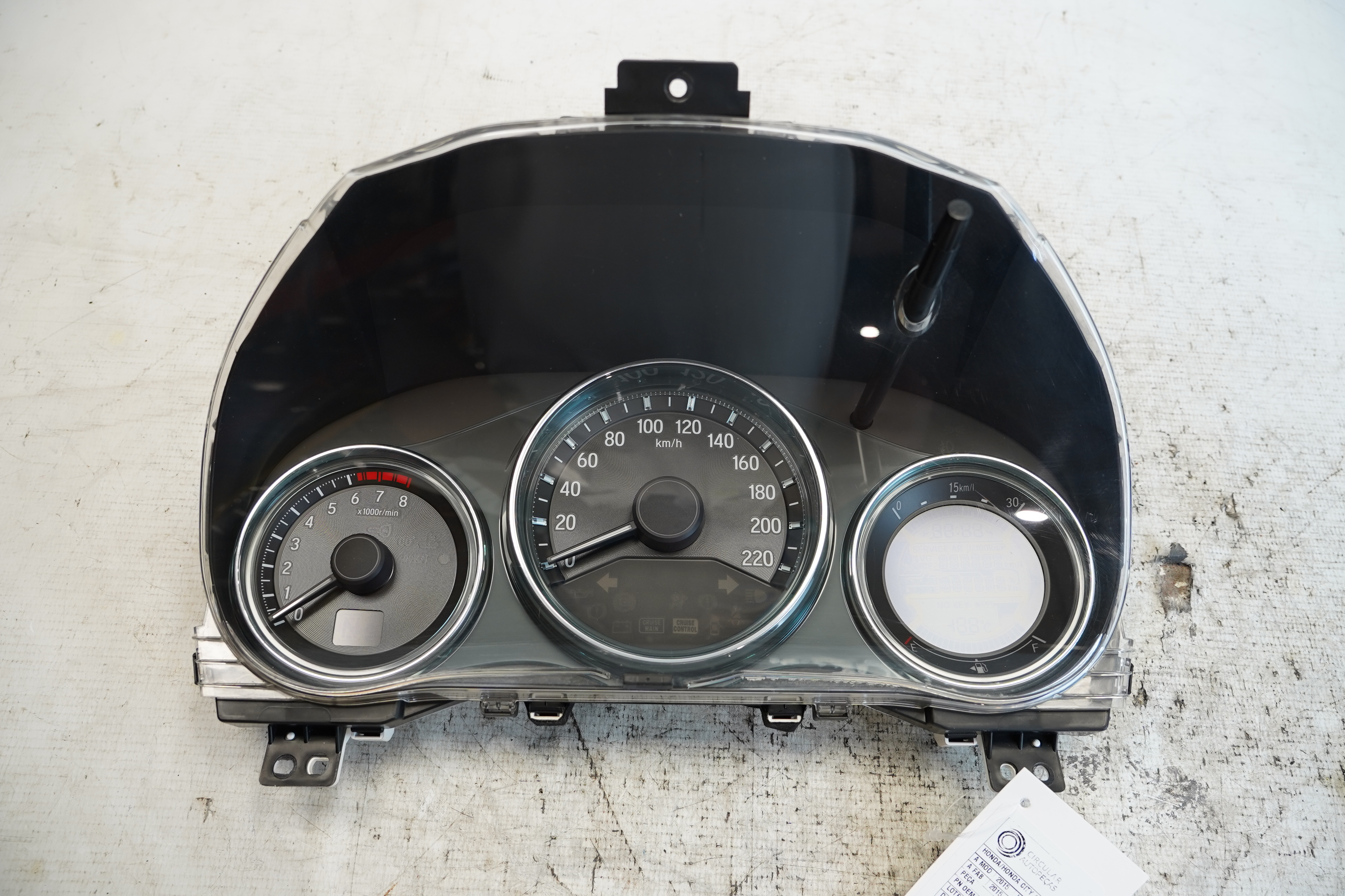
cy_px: 448
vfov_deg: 53.1
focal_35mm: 24
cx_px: 672
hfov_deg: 73.7
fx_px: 897
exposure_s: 1/60
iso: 250
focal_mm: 16
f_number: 4
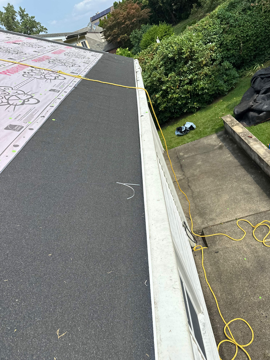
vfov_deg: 71.6
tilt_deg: -29.1
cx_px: 135
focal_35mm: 24
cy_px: 180
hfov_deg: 56.8
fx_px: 250
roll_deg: +24.8
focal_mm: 6.86
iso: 80
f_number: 1.78
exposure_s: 1/3597
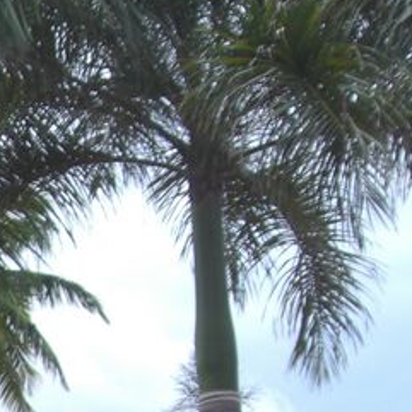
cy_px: 605
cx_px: -323
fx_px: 1926
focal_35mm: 143
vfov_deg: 11.7
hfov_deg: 11.4
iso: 64
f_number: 2.7
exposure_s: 1/250
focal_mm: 6.2
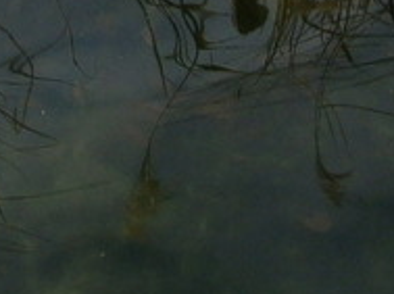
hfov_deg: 6.6
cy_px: -573
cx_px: -110
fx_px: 3397
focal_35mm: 299
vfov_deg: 4.7
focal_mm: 8.3
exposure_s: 1/320
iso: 80
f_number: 3.4
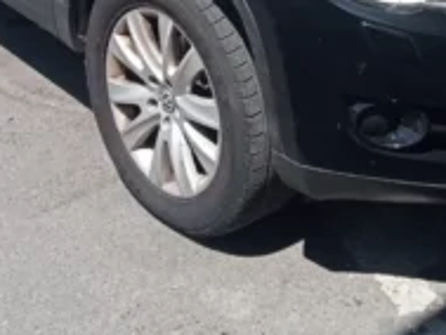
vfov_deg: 15.5
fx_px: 1147
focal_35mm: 89
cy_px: -149
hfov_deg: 22.0
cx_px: 271
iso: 102
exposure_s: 1/820
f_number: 2.2
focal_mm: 3.46
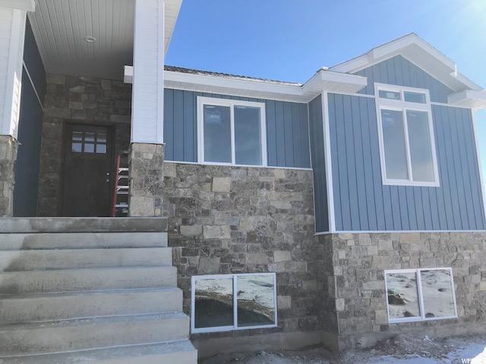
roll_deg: +2.8
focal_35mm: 28
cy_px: 182
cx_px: 243
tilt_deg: +9.9
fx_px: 393
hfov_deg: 63.4
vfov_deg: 49.7
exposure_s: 1/2398
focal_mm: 3.99
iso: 20
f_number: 1.8
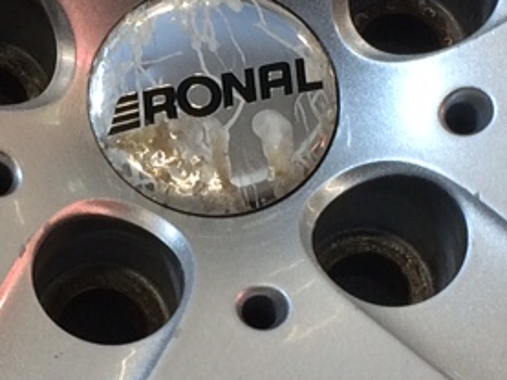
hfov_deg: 11.5
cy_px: 236
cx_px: 157
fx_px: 2506
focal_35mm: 171
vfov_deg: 8.7
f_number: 2.2
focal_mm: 4.15
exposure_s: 1/50
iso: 50
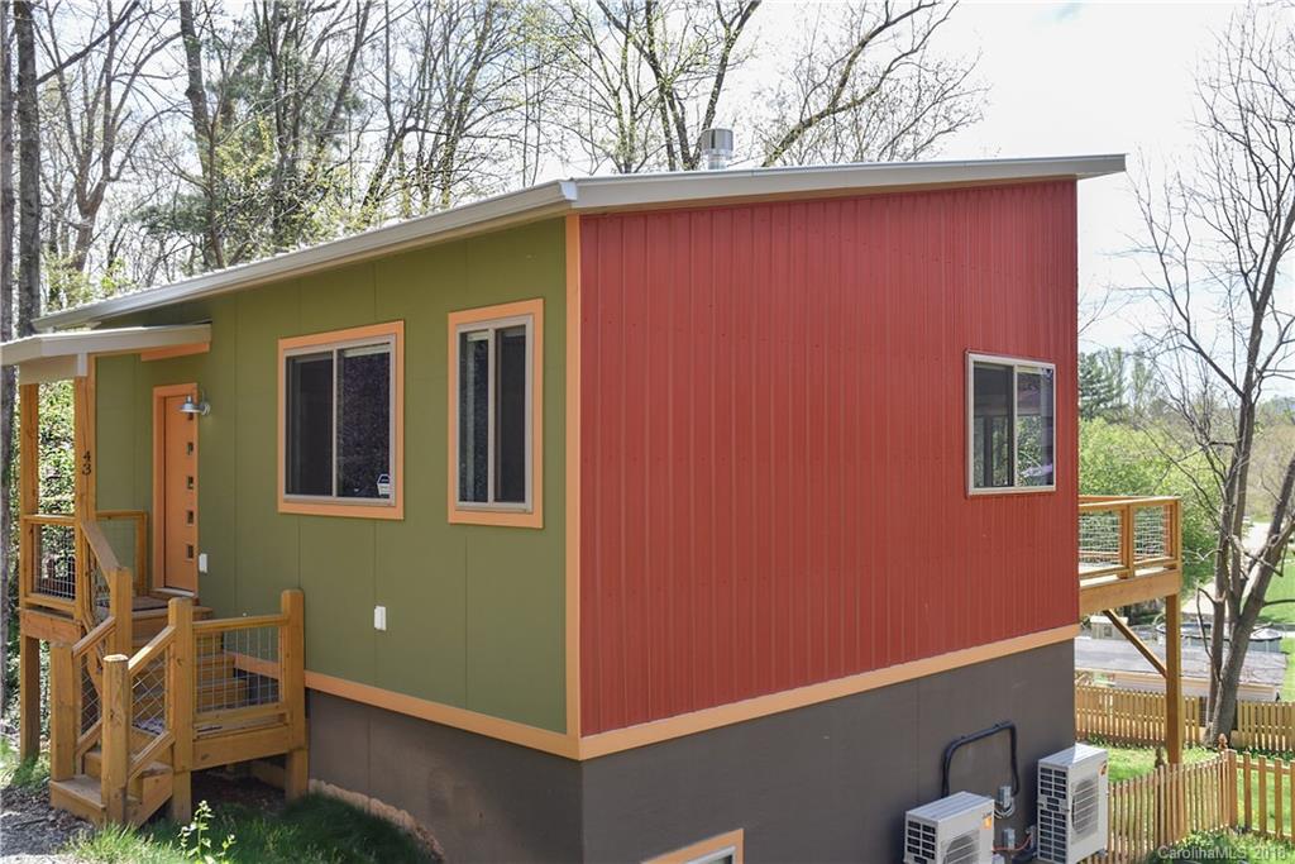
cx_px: 648
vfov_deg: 42.3
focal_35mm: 31
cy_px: 432
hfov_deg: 60.3
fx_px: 1115
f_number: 6.3
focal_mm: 31
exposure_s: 1/160
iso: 400
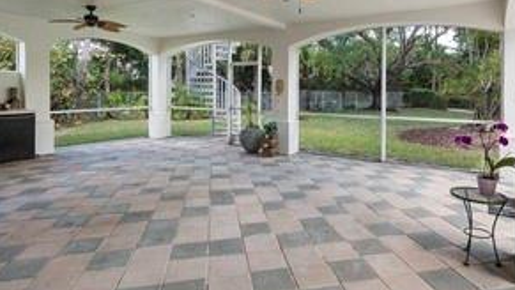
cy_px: 88
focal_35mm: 23
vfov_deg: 48.4
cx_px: 294
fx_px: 314
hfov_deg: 78.2
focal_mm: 16
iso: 200
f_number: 8
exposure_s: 1/30
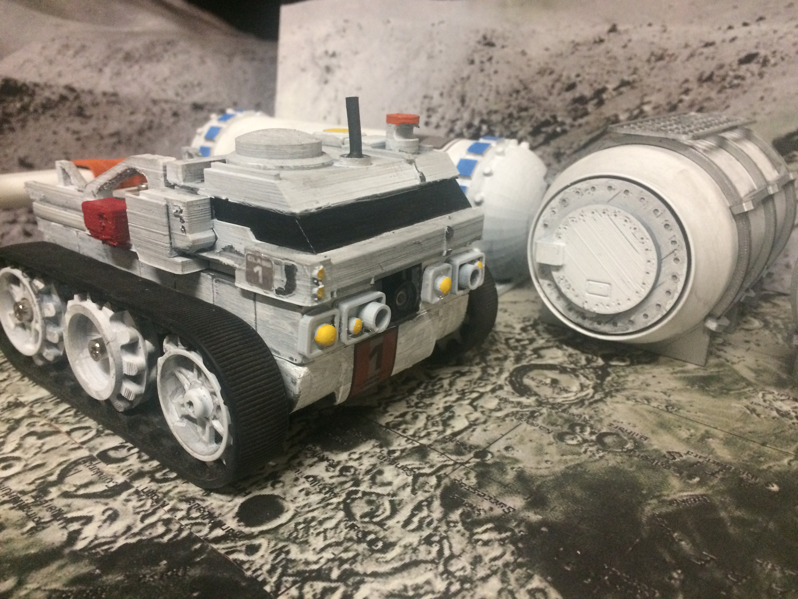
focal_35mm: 29
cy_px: 300
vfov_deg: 48.2
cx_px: 399
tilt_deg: -20.9
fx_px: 669
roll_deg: -1.6
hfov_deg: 61.7
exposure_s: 1/17
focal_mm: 4.15
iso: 320
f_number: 2.2
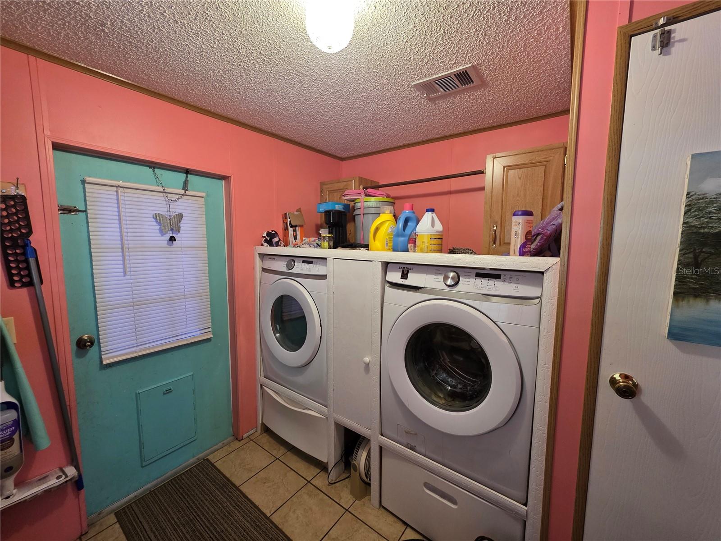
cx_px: 360
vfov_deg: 89.9
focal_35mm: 13
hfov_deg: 106.2
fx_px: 271
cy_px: 270
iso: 320
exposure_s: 1/60
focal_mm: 2.2
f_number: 1.9
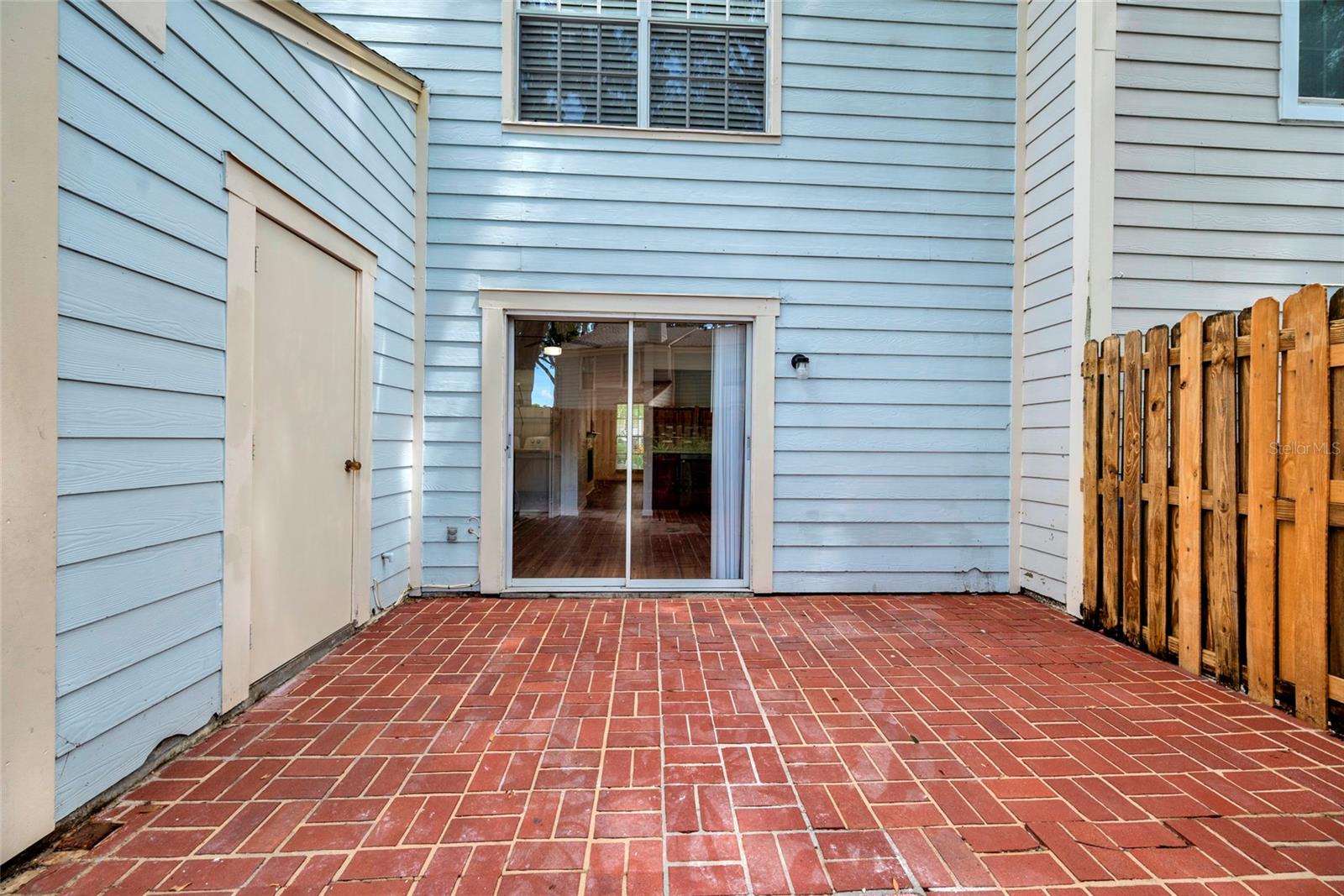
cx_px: 672
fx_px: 523
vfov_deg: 81.2
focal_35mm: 14
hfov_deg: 104.2
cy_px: 448
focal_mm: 14
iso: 250
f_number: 7.1
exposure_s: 1/100
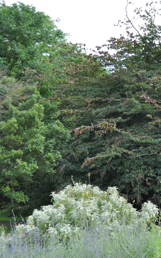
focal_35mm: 60
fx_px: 421
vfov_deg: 34.0
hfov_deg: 20.4
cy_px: 129
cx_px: 188
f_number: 6.3
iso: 200
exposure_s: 1/160
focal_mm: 26
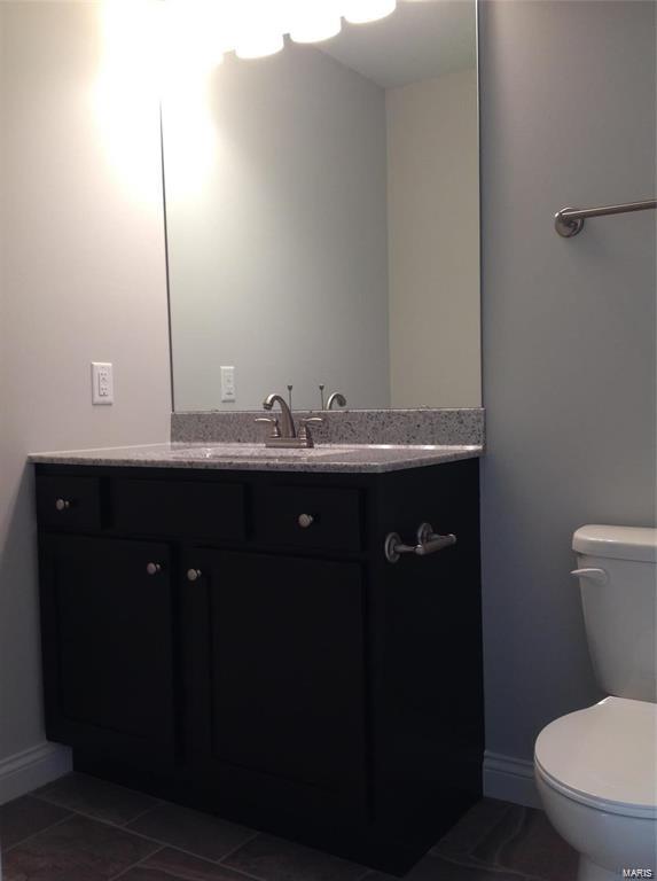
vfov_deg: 52.7
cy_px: 440
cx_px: 328
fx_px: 889
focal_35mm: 35
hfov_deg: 40.6
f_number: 2.4
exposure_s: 1/24
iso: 64
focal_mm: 4.28
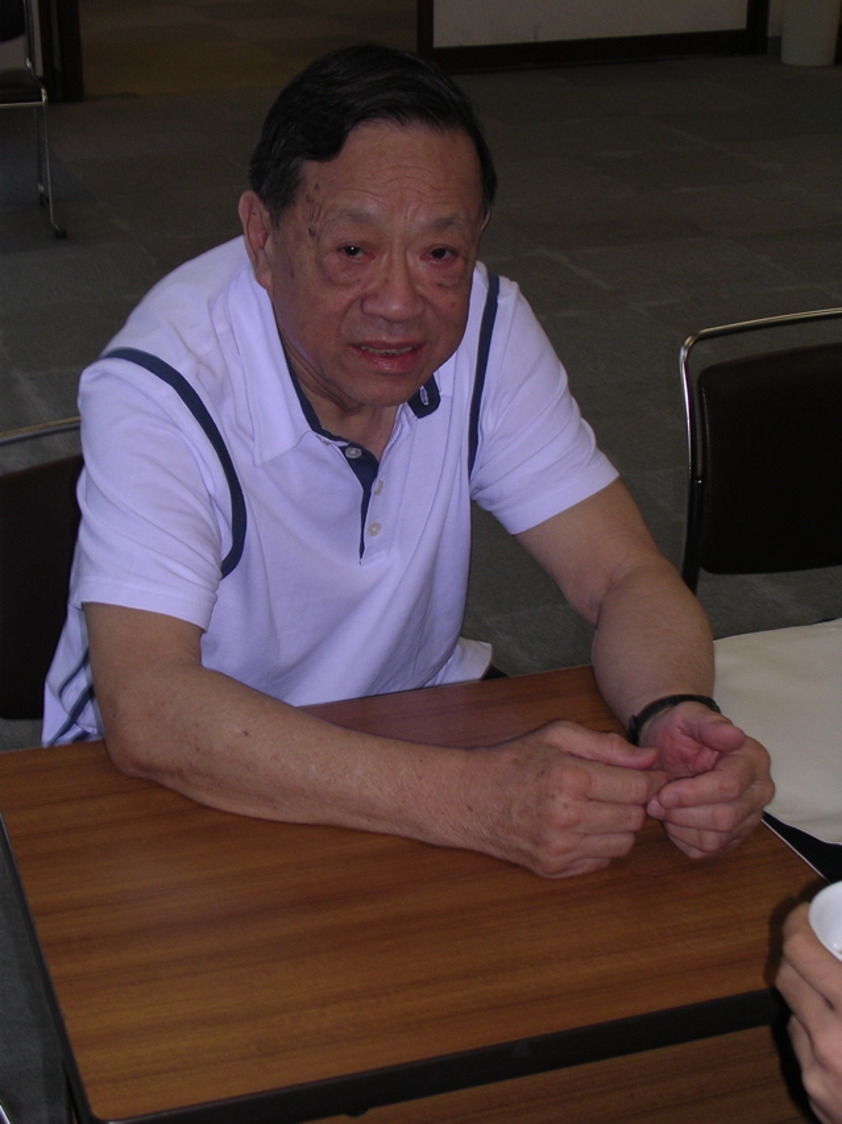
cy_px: 562
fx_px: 2045
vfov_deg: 30.7
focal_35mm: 63
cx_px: 421
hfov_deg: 23.3
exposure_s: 1/60.1
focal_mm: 9.6
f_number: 3.5
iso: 100
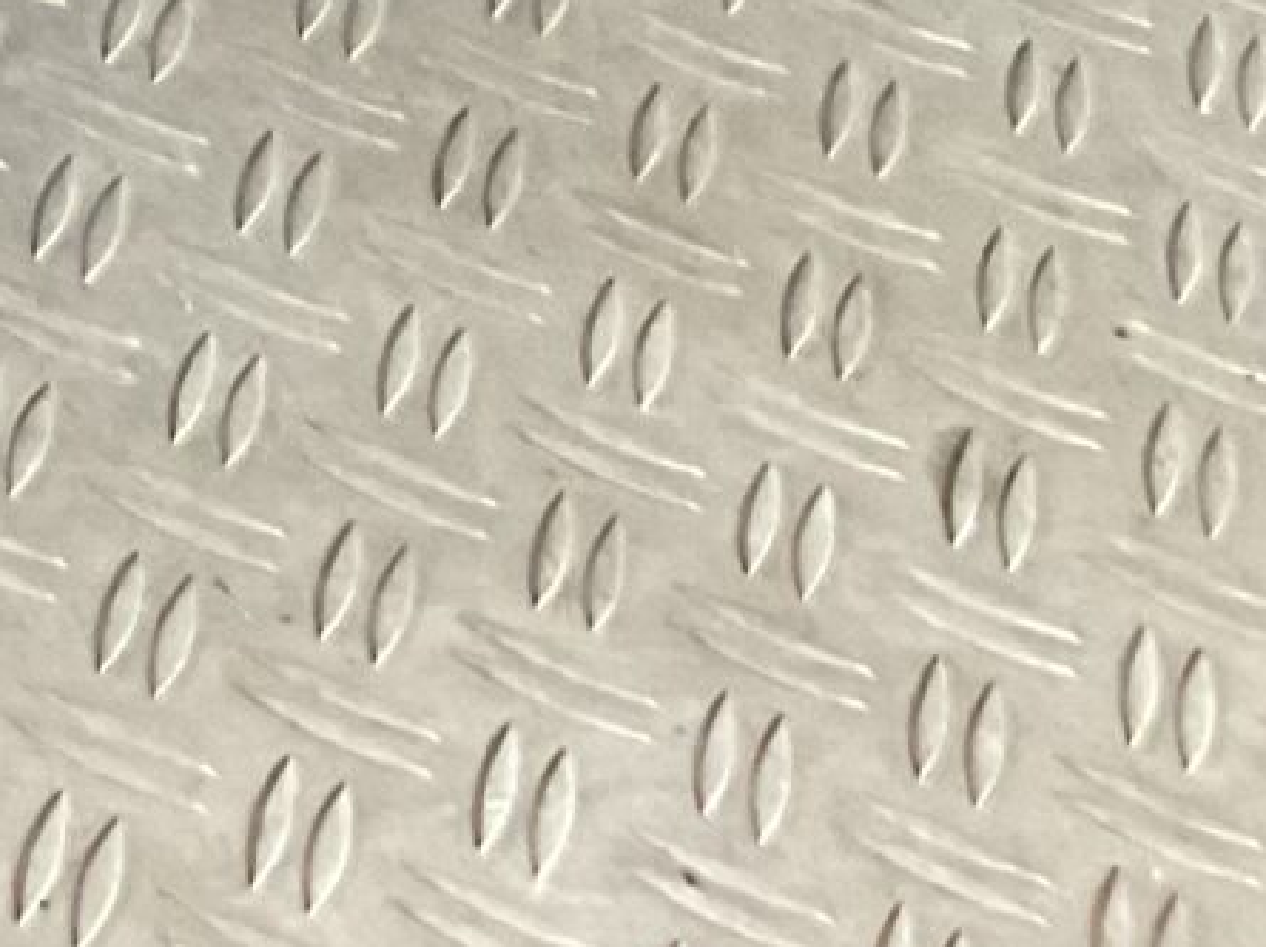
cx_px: -2054
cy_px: -1666
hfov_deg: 9.9
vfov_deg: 7.9
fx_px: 6103
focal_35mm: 167
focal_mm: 3
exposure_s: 1/60
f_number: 1.8
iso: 160
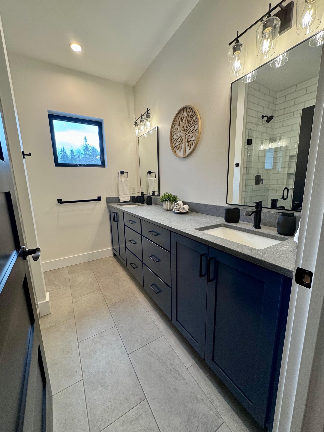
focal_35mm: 14
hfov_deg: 85.7
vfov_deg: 102.1
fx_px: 175
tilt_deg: -11.7
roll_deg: +1.8
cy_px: 216
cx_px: 162
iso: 160
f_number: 2.2
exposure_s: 1/120
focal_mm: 2.22
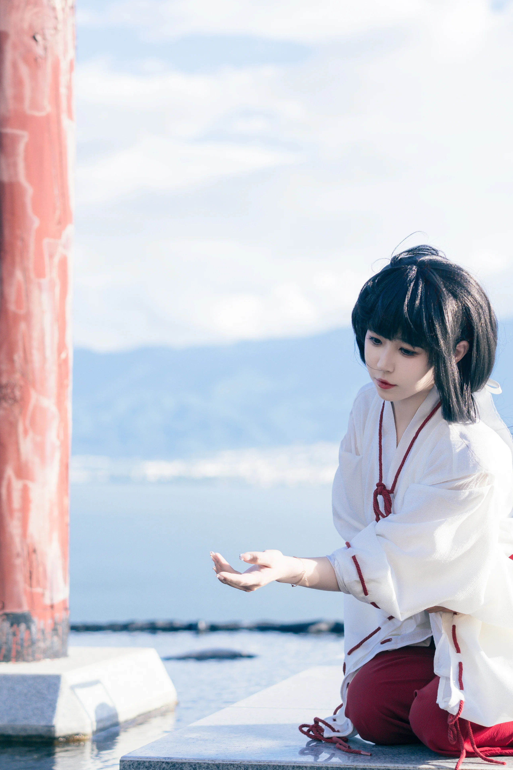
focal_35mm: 91
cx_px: 361
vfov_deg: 22.4
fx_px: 1945
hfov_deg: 15.0
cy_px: 377
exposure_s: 1/1250
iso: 125
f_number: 2.2
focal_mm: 50
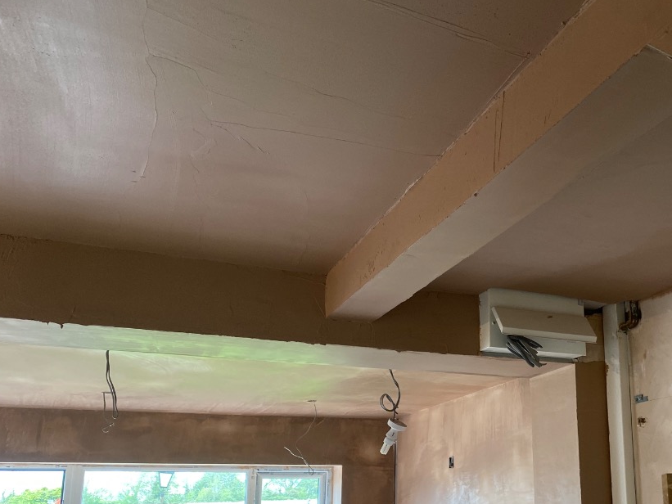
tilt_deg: +11.8
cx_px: 480
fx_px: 738
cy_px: 358
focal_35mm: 38
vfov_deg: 37.1
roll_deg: +1.3
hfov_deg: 47.6
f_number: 1.8
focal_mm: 4.25
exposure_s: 1/100
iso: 125
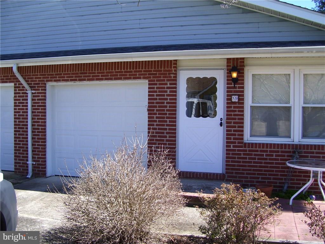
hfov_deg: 50.1
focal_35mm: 37
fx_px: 347
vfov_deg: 38.7
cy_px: 122
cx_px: 162
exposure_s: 1/750
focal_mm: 6
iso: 80
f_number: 2.7
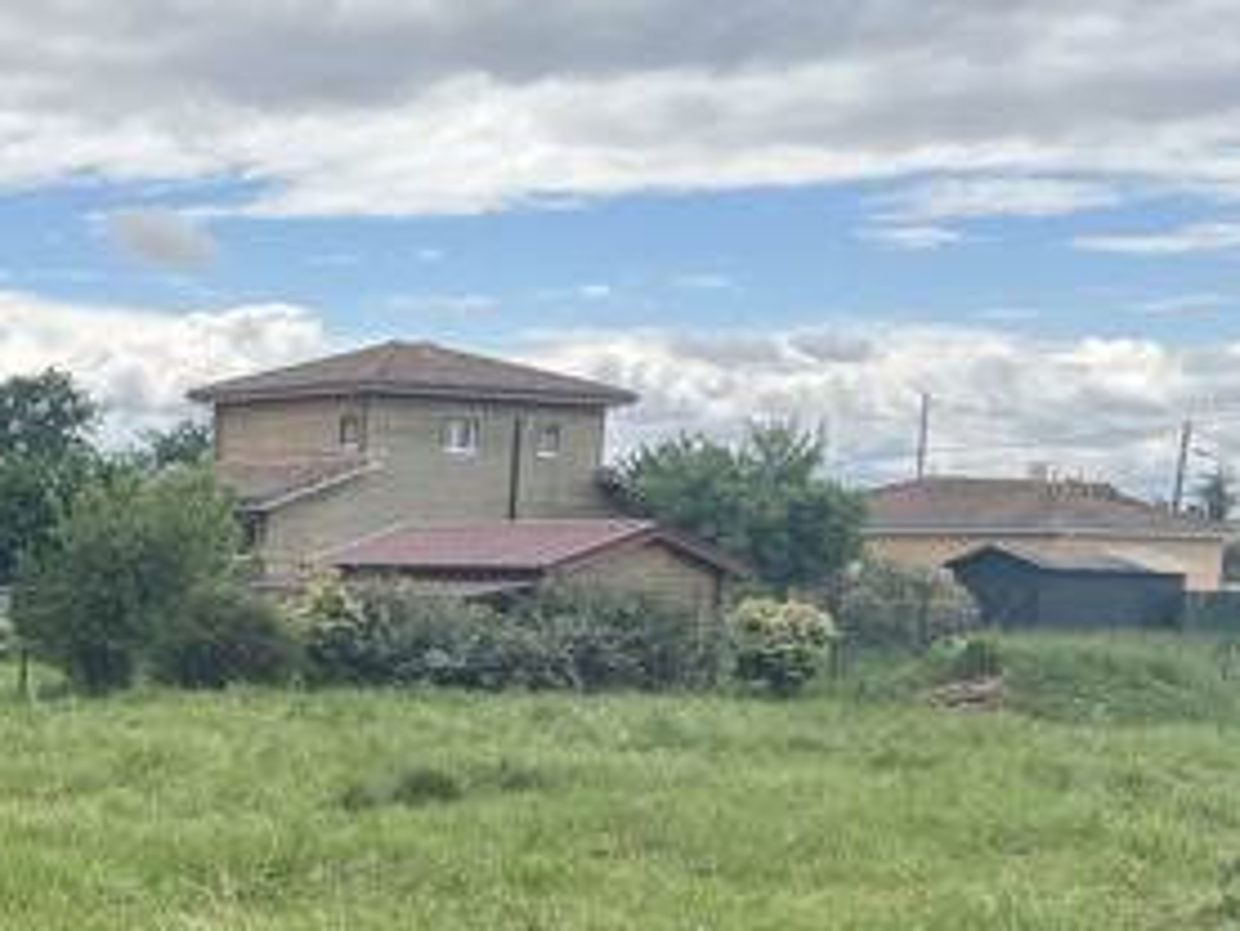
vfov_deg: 19.1
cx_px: -358
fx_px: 2688
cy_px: 913
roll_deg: -1.0
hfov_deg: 23.1
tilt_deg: -8.7
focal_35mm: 75
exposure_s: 1/2463
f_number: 1.6
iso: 50
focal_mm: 5.1
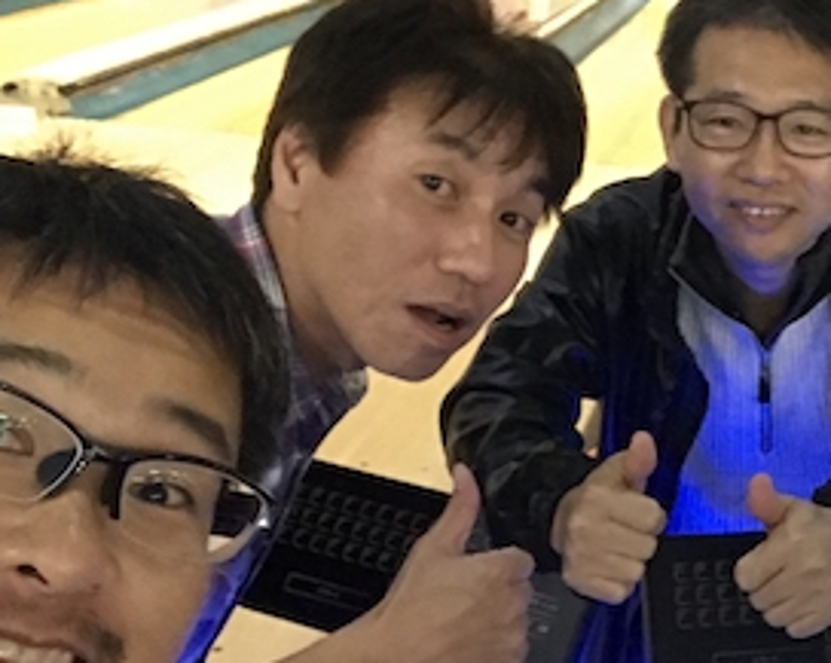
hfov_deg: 26.0
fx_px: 1695
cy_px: 362
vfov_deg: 22.1
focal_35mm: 69
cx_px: 843
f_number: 2.2
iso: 320
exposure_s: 1/15
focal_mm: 2.87
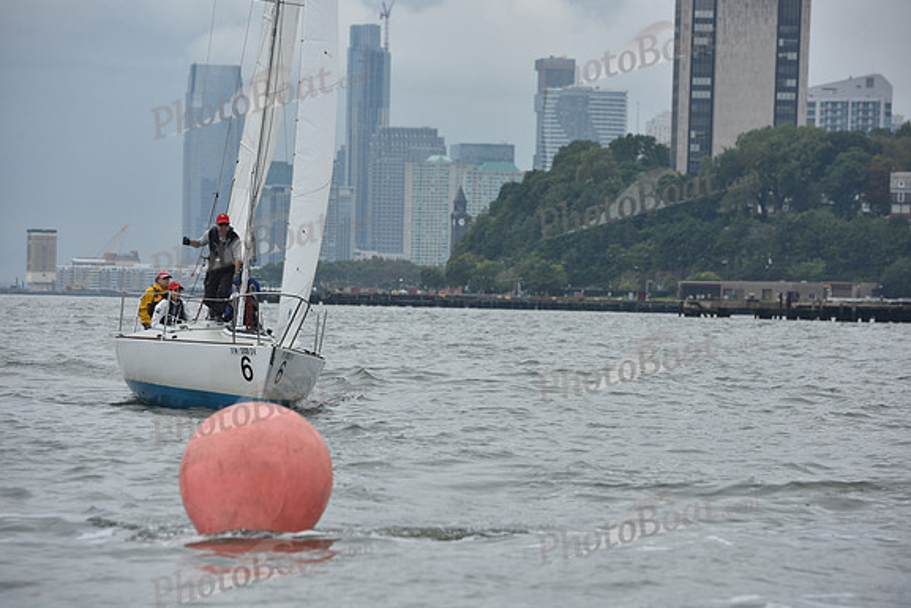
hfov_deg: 11.1
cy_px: 304
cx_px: 456
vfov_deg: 7.4
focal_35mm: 186
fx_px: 4708
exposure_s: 1/800
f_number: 7.1
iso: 400
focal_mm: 185
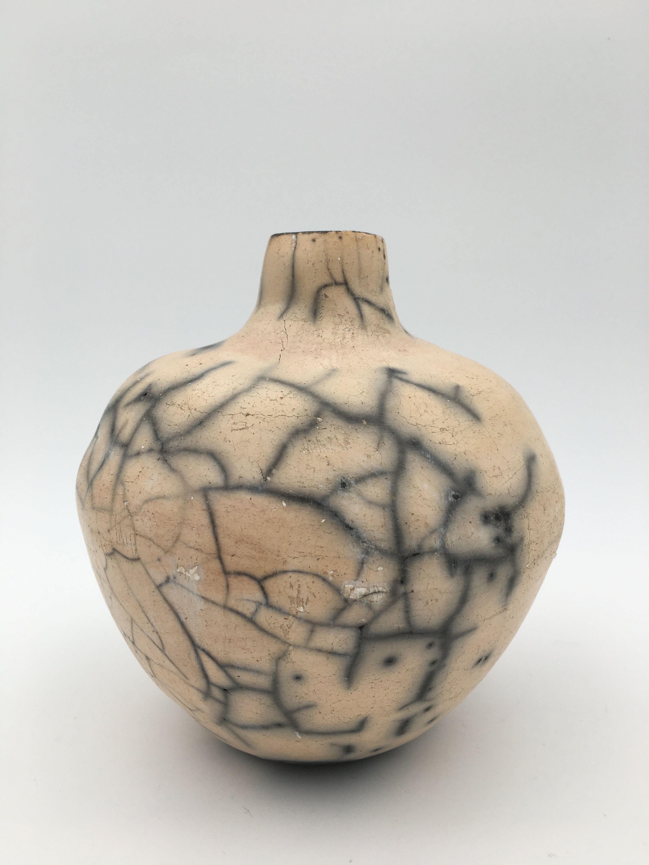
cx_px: 324
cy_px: 432
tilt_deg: -8.6
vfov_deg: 61.7
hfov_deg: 48.2
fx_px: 725
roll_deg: +0.4
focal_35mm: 29
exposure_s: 1/167
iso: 25
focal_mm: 4.15
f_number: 2.2
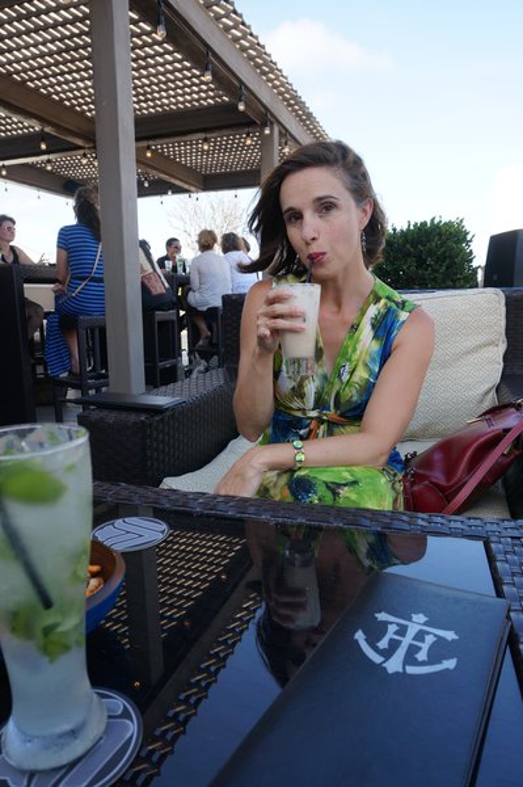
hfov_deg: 53.1
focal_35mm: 24
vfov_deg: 73.8
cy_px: 394
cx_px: 262
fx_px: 524
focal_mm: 16
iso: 100
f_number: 6.3
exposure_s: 1/80
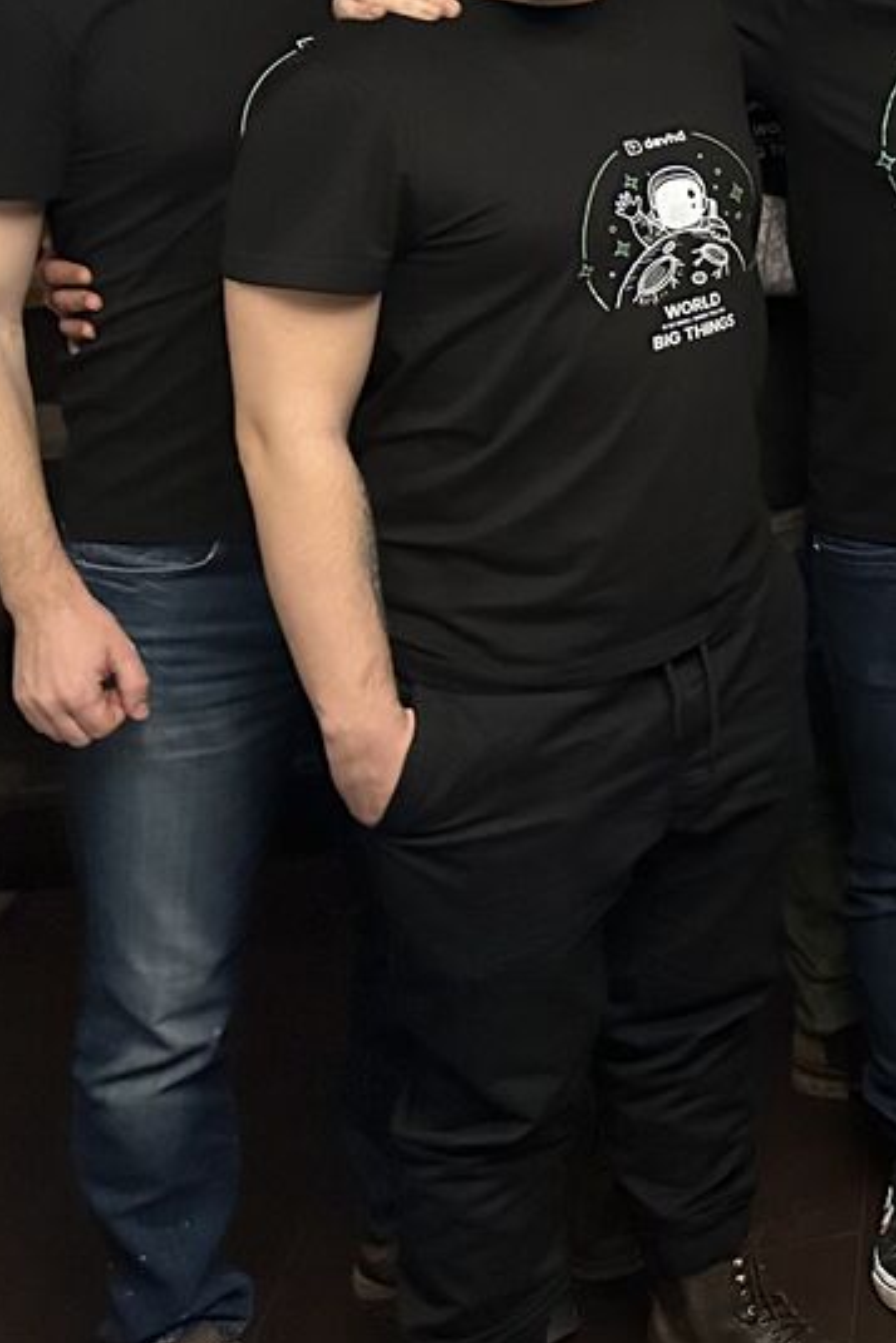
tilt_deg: -8.1
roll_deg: +1.4
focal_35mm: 70
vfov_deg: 27.0
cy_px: -44
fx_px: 2611
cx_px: 1867
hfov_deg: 15.2
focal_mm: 6.86
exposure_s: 1/33
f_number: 1.78
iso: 800
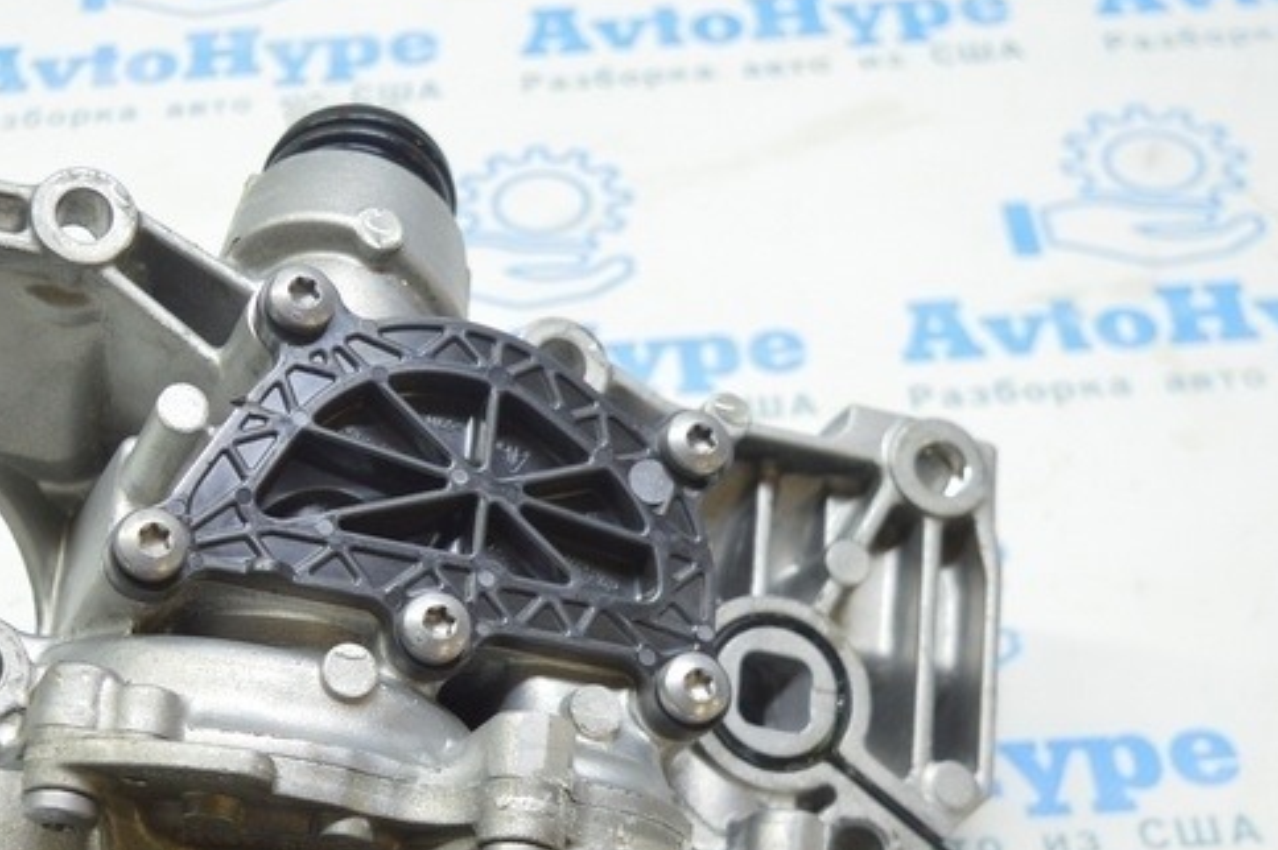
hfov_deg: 27.2
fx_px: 2592
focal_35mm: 73
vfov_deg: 18.5
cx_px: 285
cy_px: 648
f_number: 3.8
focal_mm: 23
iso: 400
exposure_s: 1/40
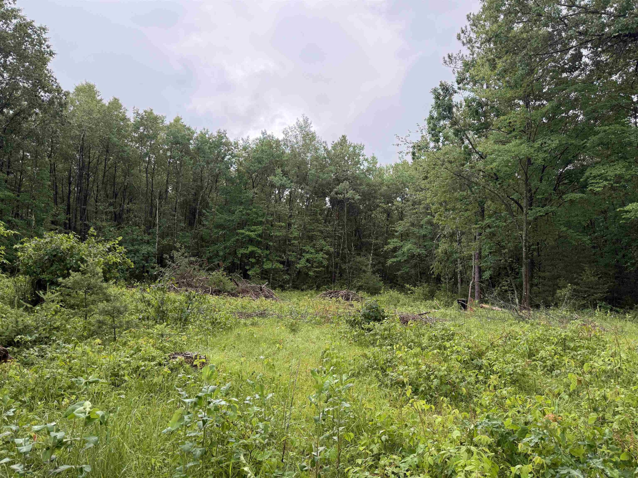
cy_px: 239
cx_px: 319
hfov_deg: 71.6
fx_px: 442
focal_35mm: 24
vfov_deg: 56.8
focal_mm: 6.76
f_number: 1.78
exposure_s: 1/607
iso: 100
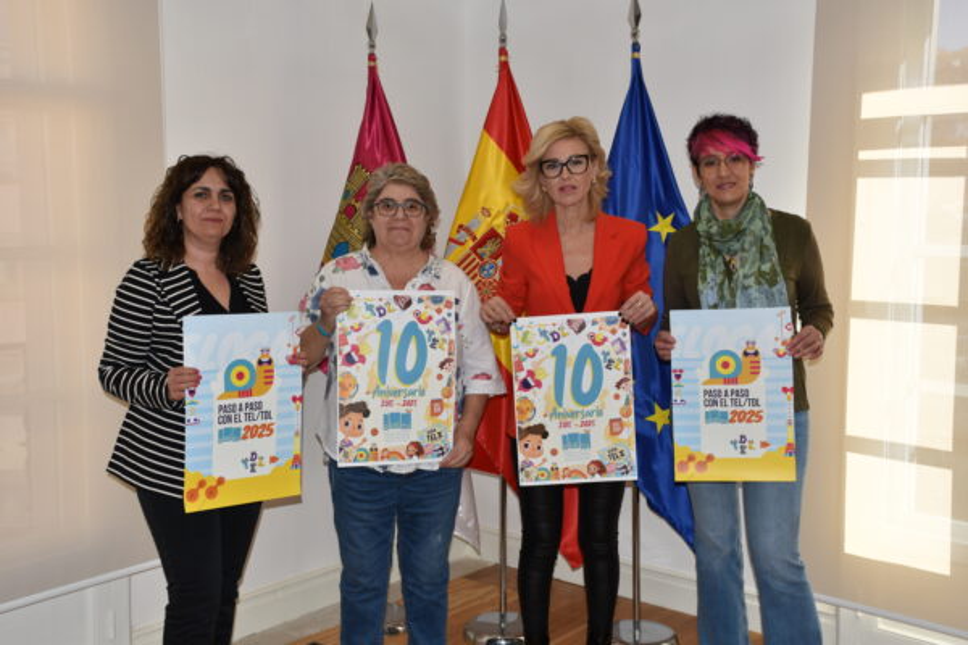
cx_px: 484
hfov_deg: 43.6
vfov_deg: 29.9
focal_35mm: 45
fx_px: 1210
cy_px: 322
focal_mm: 30
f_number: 5.6
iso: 180
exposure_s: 1/125
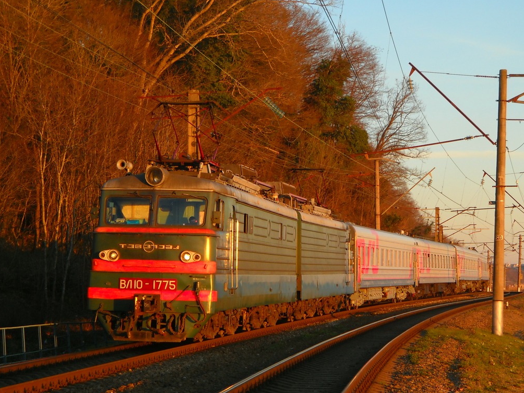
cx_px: 294
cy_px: 199
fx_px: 1393
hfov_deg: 21.3
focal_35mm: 92
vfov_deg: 16.1
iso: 64
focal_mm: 12.71
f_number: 4.4
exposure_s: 1/76
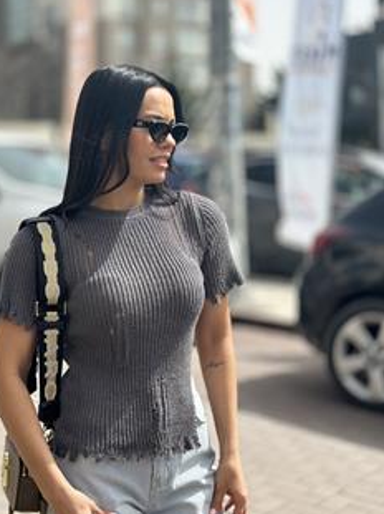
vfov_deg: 30.2
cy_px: 216
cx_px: 141
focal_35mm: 64
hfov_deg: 22.8
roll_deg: +0.5
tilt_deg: -2.2
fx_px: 948
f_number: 1.78
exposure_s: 1/3597
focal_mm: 6.86
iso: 100
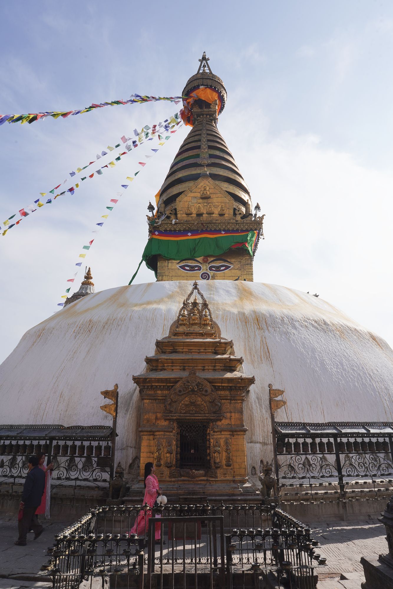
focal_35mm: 24
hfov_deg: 53.1
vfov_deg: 73.7
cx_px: 196
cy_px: 294
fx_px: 393
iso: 100
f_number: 18
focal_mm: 24
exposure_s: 1/100
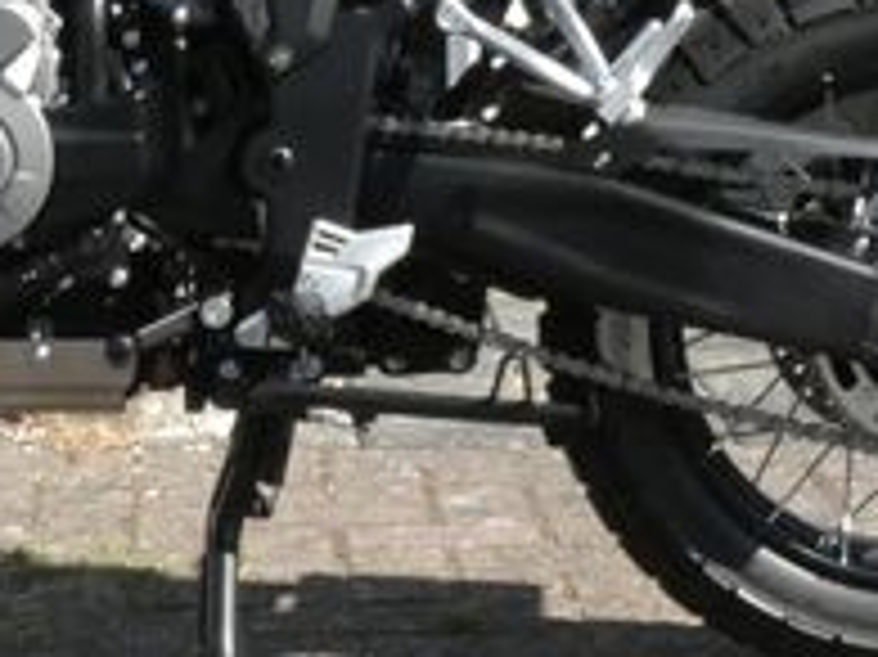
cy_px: 14
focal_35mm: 174
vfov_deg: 8.5
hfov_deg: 11.3
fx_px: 4411
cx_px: 126
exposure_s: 1/800
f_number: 8
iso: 800
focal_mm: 9.5
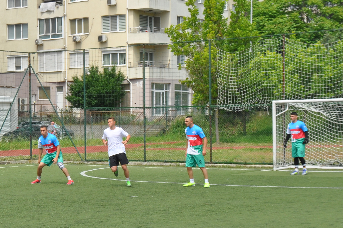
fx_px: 981
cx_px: 62
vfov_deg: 13.2
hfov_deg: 19.6
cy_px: 148
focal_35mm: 103
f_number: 9
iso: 200
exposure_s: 1/320
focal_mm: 31
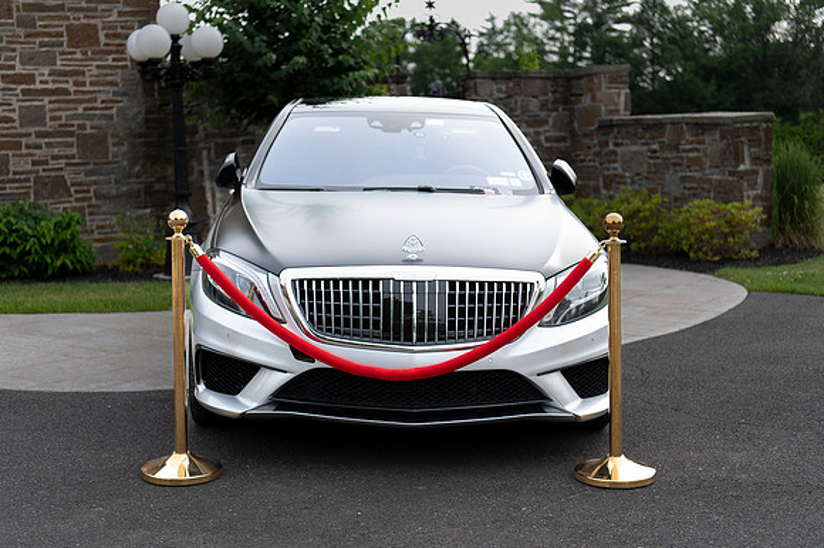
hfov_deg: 37.8
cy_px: 274
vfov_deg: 25.7
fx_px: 1203
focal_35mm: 53
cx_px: 412
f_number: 2.8
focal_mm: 50
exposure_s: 1/320
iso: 100
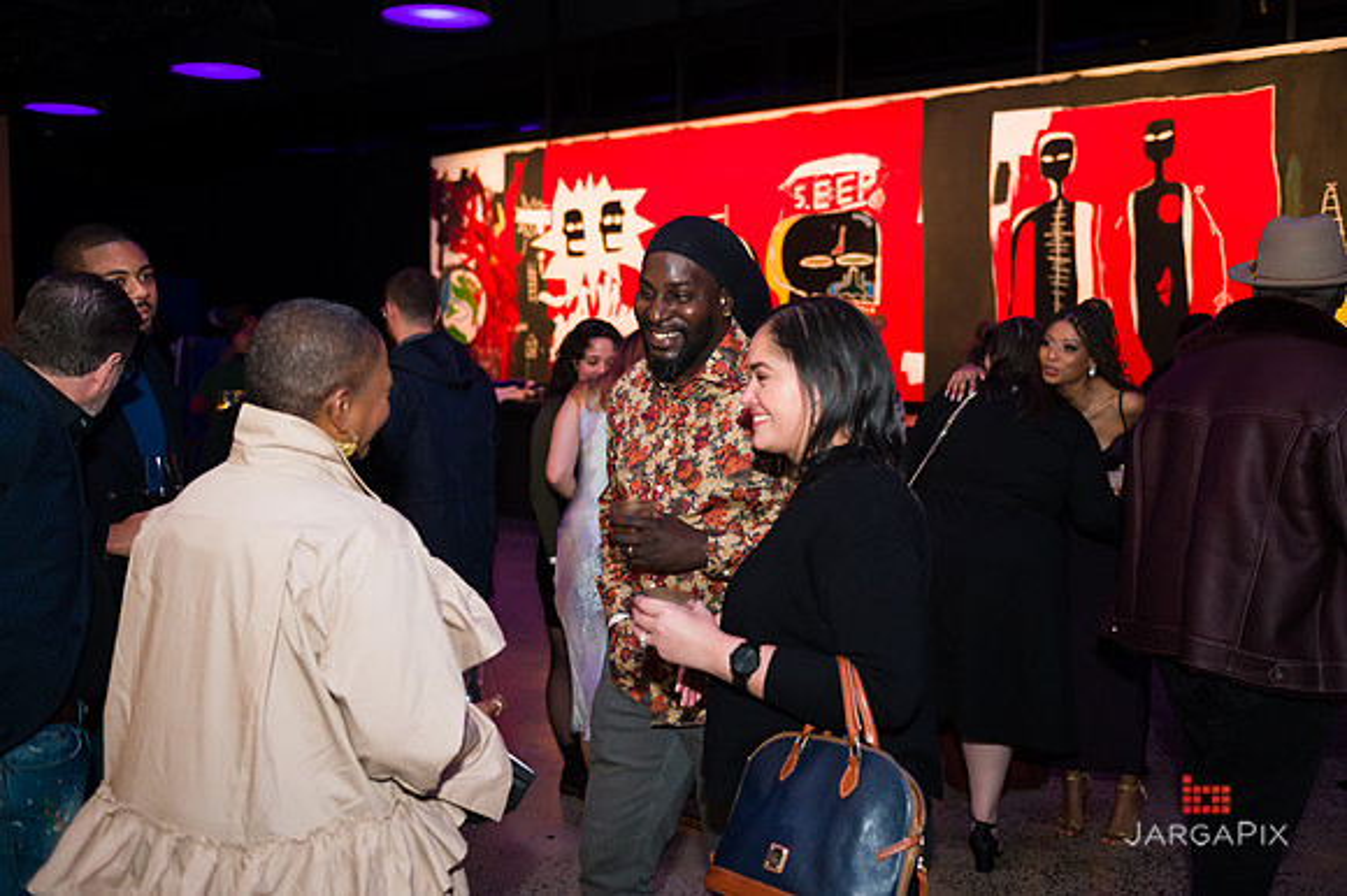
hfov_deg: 54.5
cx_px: 674
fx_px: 1309
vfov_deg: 37.8
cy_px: 448
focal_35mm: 35
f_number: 3.2
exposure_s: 1/200
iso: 1600
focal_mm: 35
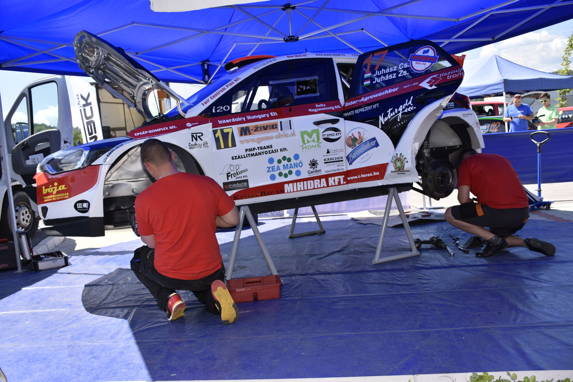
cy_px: 191
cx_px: 286
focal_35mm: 30
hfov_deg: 61.9
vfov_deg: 43.6
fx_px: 478
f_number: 4.5
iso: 100
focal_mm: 20
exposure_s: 1/640
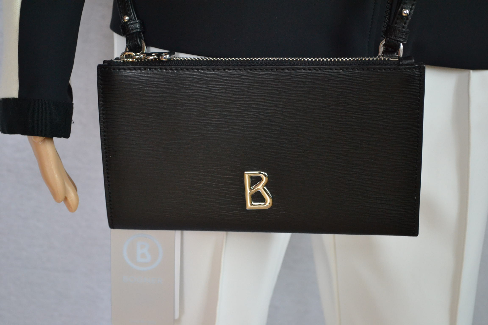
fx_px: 915
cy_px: 162
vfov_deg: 20.2
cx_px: 244
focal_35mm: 68
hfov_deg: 29.9
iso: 2200
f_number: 5.3
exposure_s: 1/60
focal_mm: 45
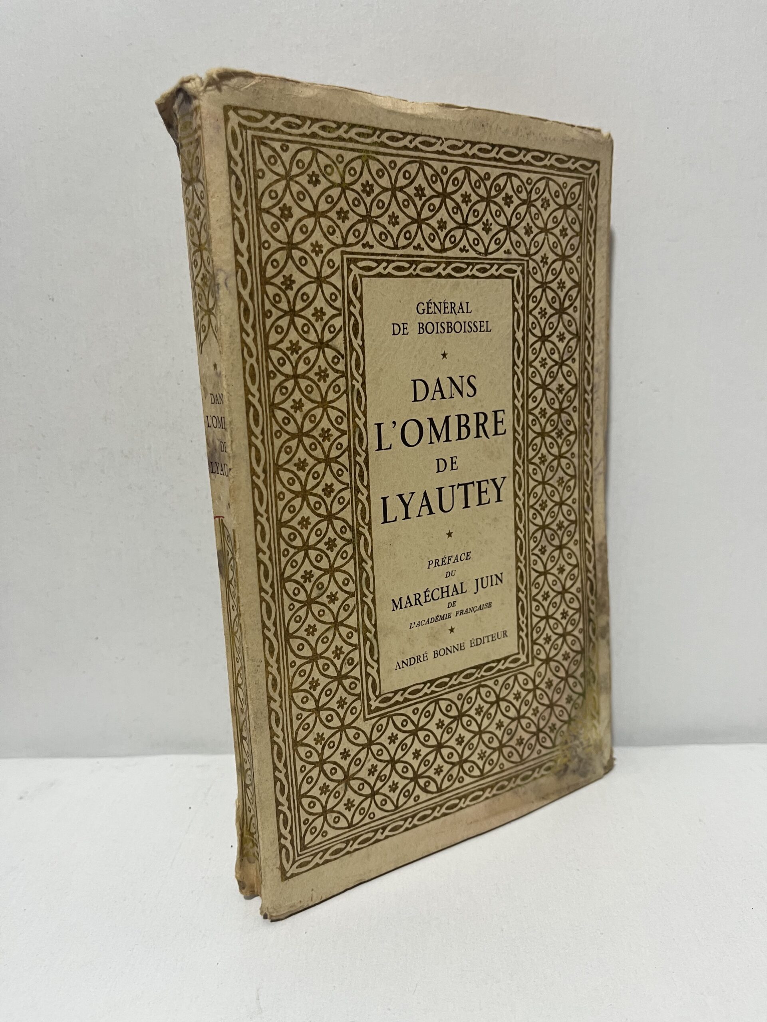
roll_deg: +2.1
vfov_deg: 67.3
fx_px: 768
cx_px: 384
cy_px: 511
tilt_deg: -12.6
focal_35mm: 26
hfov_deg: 53.1
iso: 64
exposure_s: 1/50
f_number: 1.6
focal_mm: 5.1
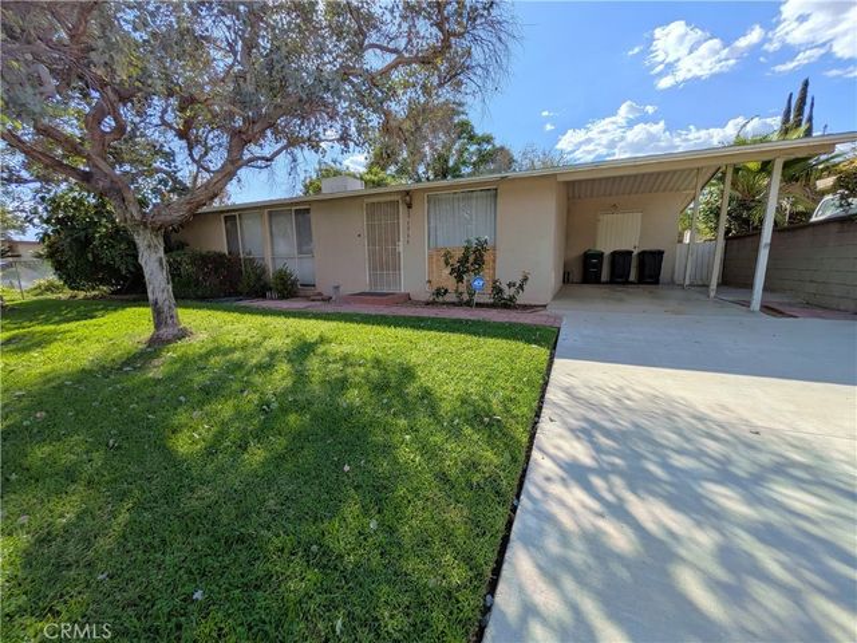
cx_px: 428
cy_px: 322
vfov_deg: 85.7
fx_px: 347
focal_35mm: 14
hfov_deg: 102.1
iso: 50
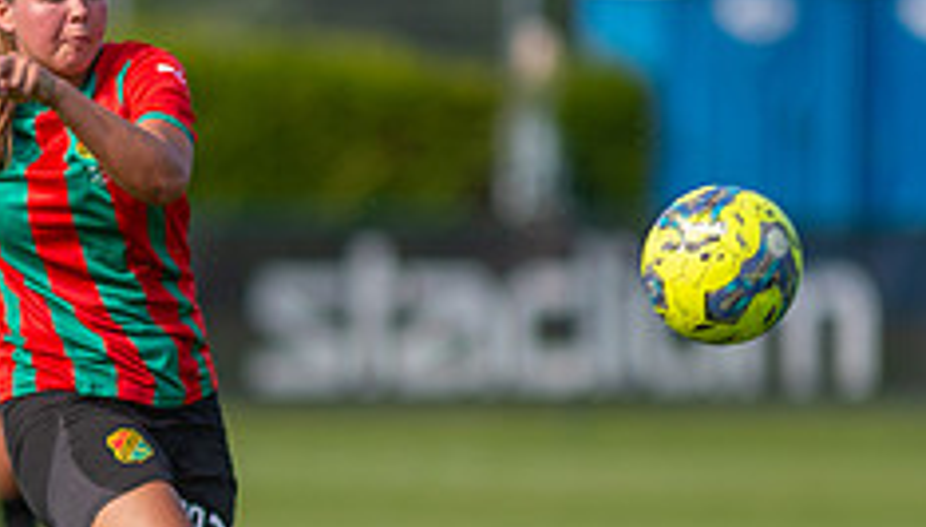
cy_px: 410
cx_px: -135
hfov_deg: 2.1
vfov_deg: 1.2
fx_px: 25133
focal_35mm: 1021
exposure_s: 1/2000
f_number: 3.2
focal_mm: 300
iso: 360
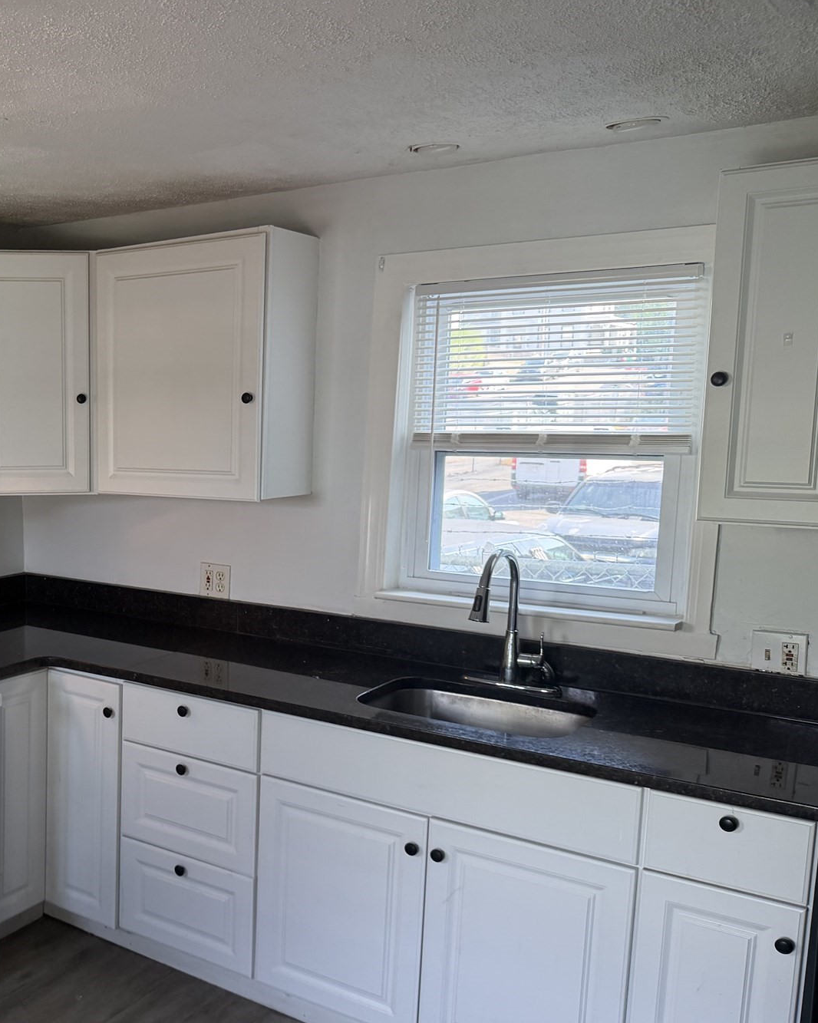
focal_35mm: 36
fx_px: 1090
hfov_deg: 38.3
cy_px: 569
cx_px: 78
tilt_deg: -8.7
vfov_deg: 50.2
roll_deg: +1.0
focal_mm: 6.76
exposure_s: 1/198
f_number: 1.78
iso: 200
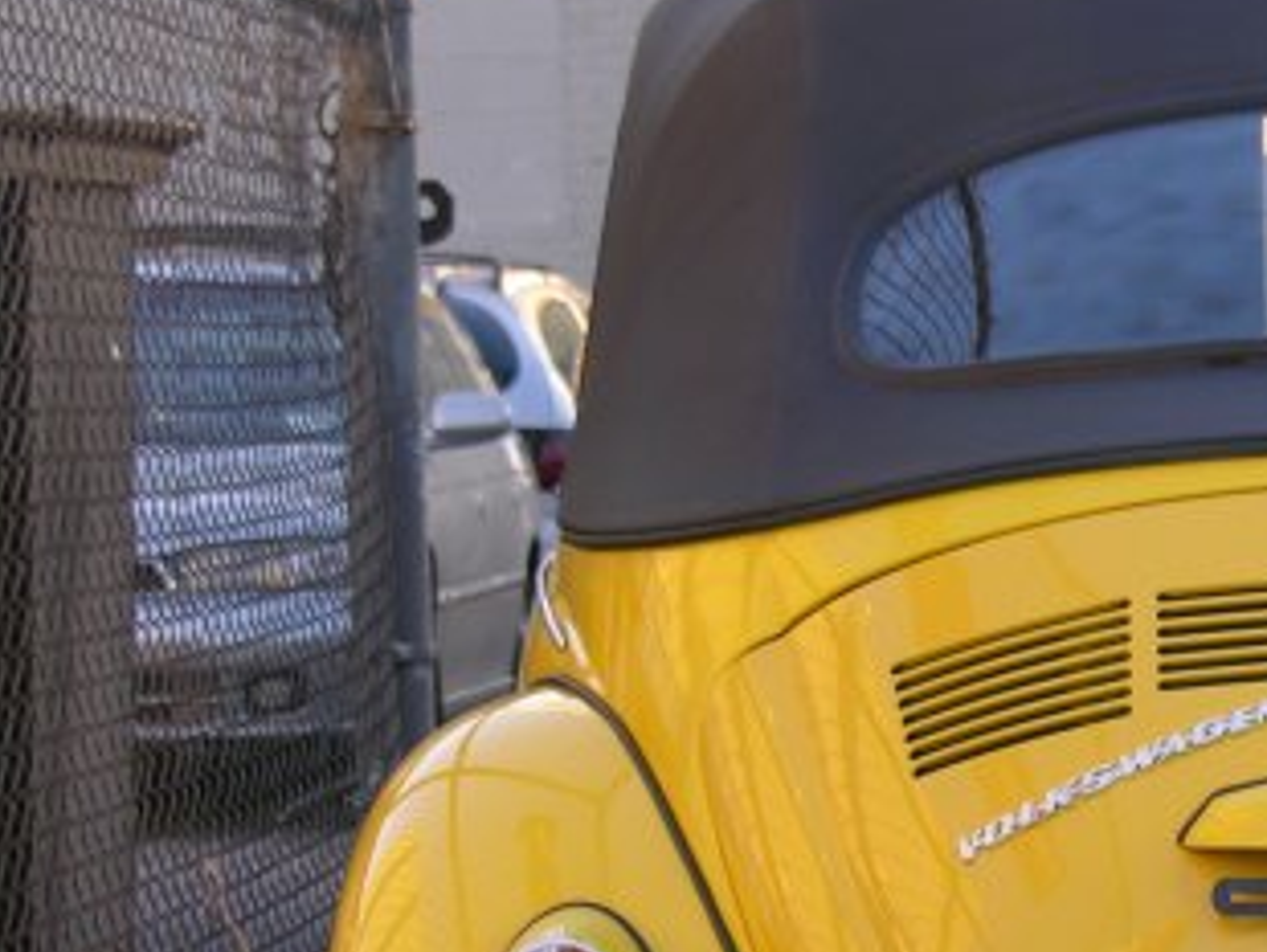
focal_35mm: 183
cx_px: 1296
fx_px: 6703
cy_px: 968
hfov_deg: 10.7
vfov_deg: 8.1
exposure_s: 1/65.5
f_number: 3.3
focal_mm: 18
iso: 50
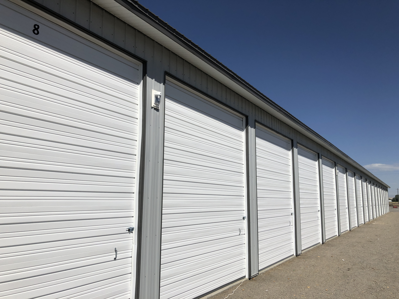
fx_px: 323
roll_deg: +0.6
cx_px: 200
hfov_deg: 63.4
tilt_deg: +9.3
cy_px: 150
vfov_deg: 49.7
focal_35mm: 28
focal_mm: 4
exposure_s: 1/5405
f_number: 1.8
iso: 20
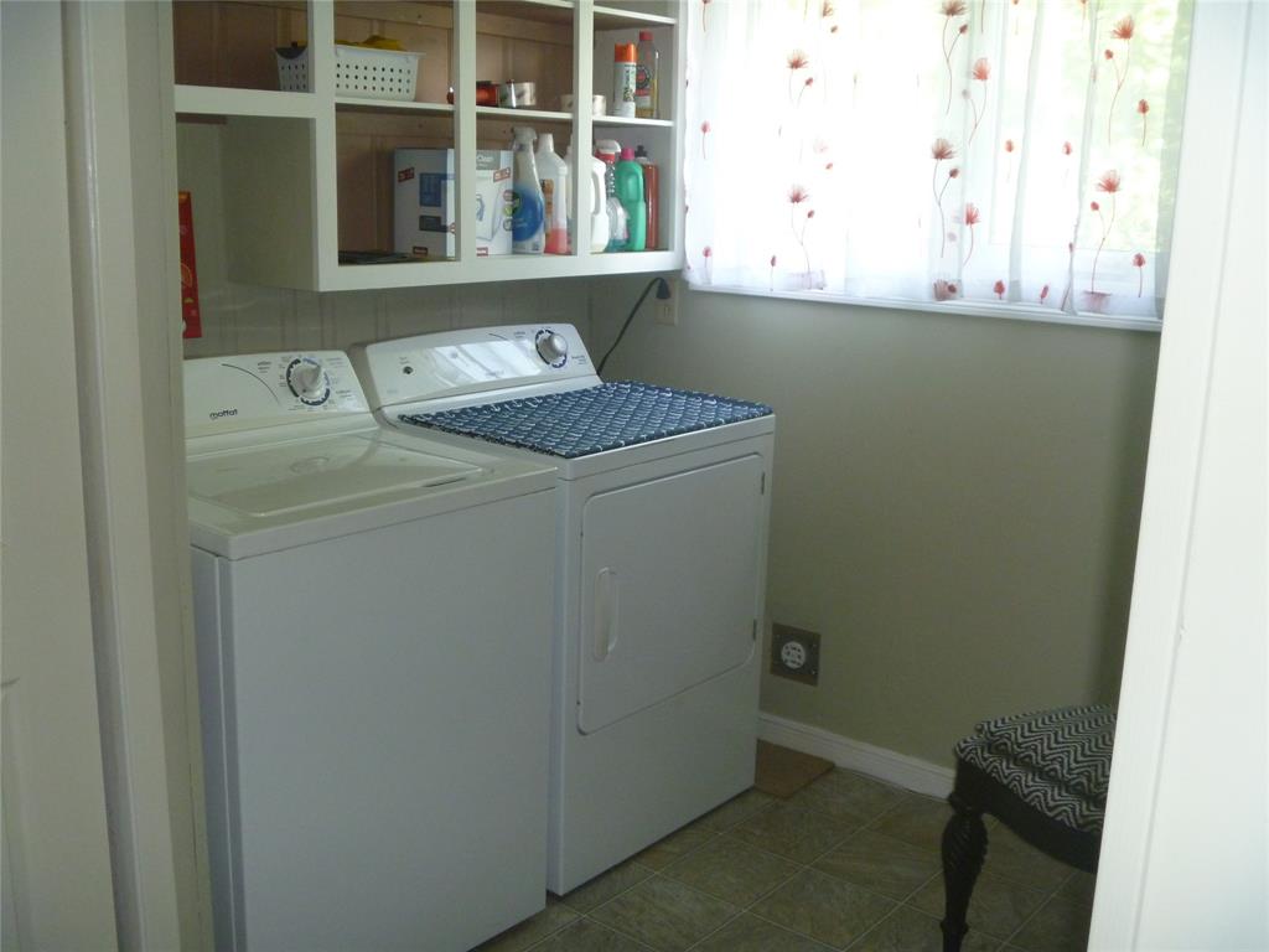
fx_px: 1283
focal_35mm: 35
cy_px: 476
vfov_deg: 40.7
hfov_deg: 52.6
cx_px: 634
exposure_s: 1/30
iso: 250
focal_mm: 6.3
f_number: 3.5
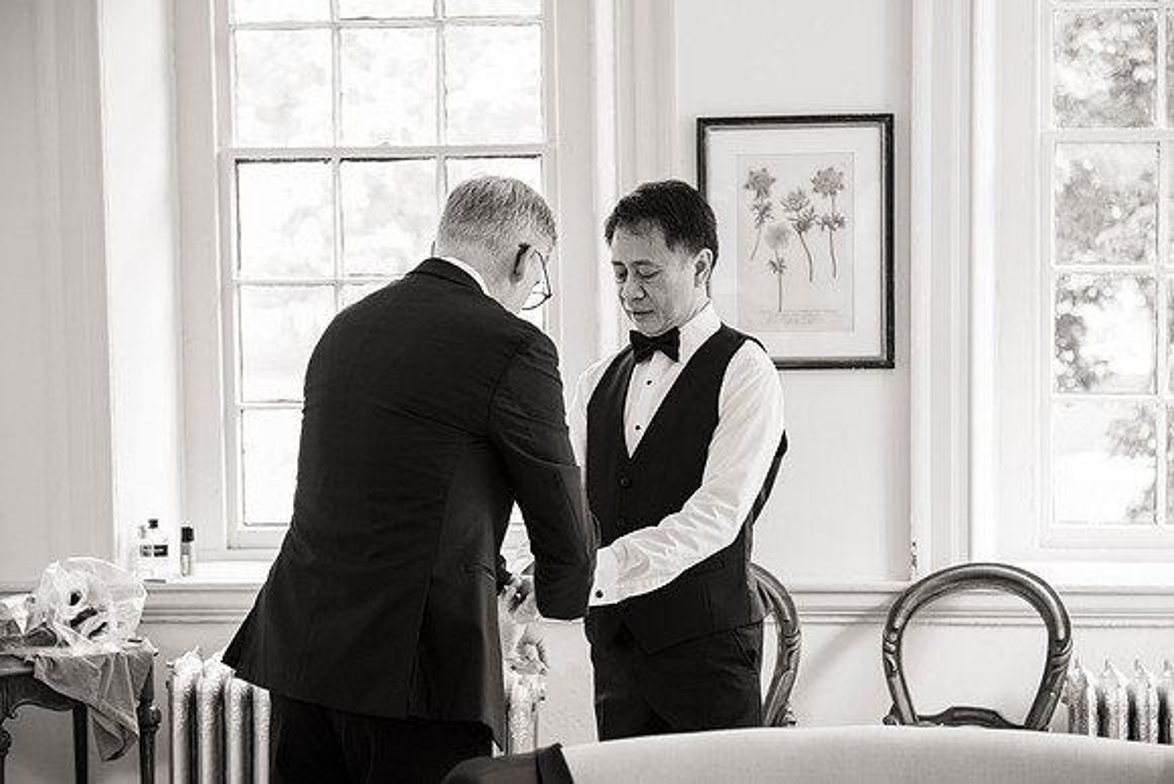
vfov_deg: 19.5
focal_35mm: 70
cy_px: 392
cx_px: 587
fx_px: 2283
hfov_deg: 28.8
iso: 1000
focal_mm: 70
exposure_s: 1/80
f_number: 3.5
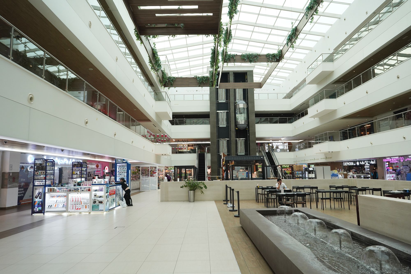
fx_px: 274
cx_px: 206
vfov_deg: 53.1
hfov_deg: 73.7
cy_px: 137
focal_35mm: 24
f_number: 7.1
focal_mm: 24
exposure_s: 1/100
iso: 800
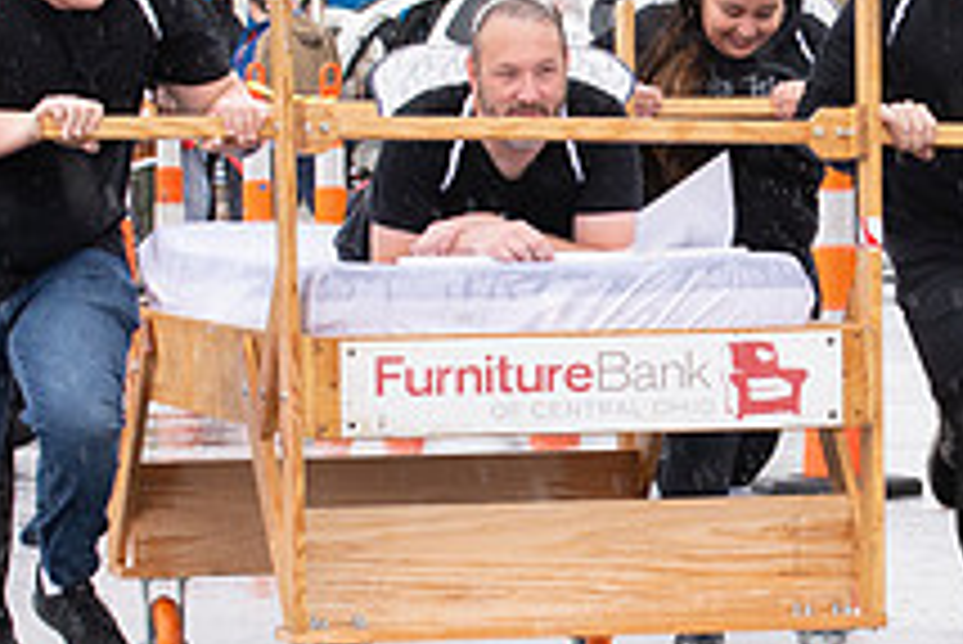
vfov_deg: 4.8
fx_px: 7682
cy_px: 415
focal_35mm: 287
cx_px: 755
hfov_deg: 7.2
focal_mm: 70
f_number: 7.1
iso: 800
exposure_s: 1/400
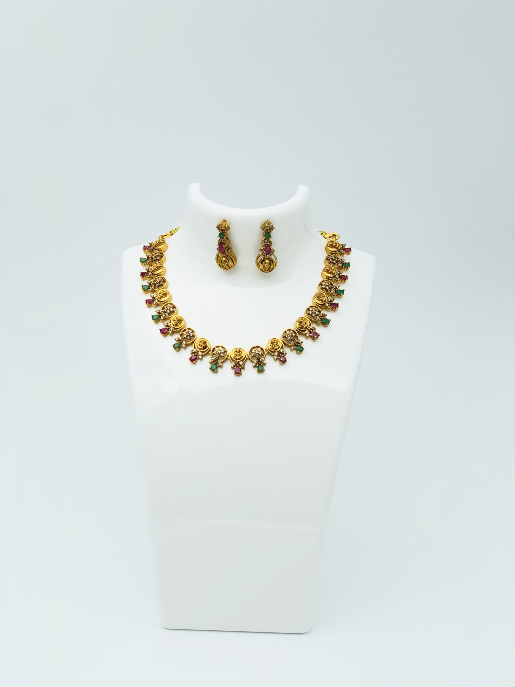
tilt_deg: -18.2
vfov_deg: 36.8
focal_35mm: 52
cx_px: 258
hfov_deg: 28.0
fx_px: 1032
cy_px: 344
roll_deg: -1.5
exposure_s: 1/151
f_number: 2.4
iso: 16
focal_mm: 6
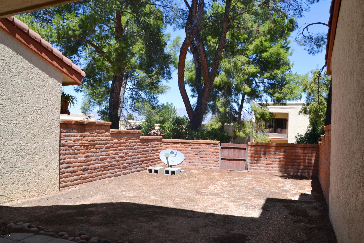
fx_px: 303
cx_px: 182
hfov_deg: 61.9
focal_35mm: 30
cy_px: 122
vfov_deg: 43.6
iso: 100
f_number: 8
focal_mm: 20
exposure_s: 1/250
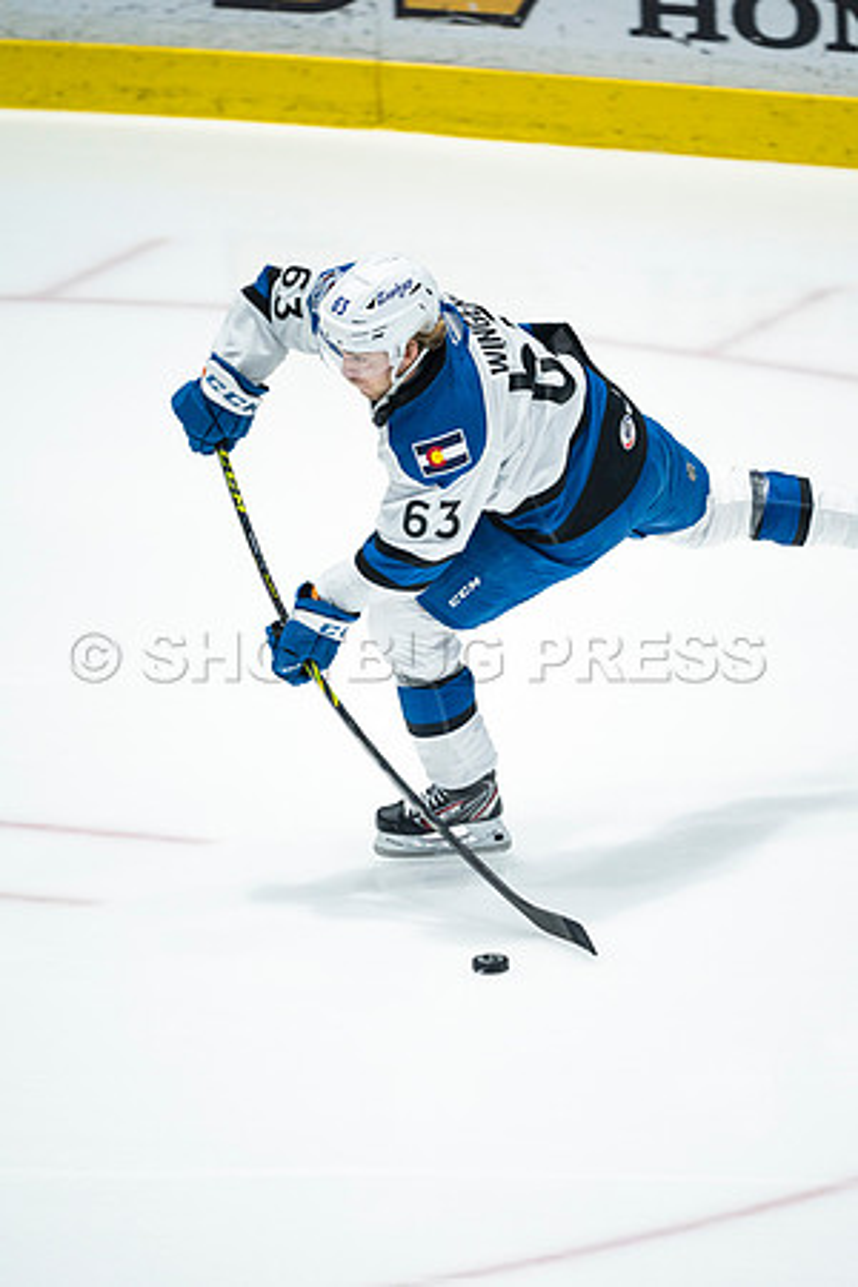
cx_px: 429
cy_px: 644
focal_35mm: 600
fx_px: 21448
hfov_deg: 2.3
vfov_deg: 3.4
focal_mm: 600
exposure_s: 1/800
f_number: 4
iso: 2000
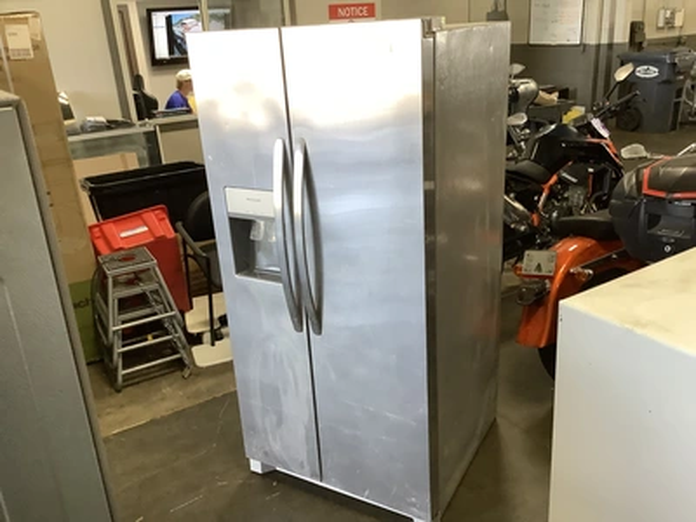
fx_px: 623
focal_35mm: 31
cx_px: 348
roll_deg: +3.4
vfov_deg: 45.4
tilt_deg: -22.4
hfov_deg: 58.4
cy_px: 261
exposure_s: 1/60
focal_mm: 3.3
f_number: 2.4
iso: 200
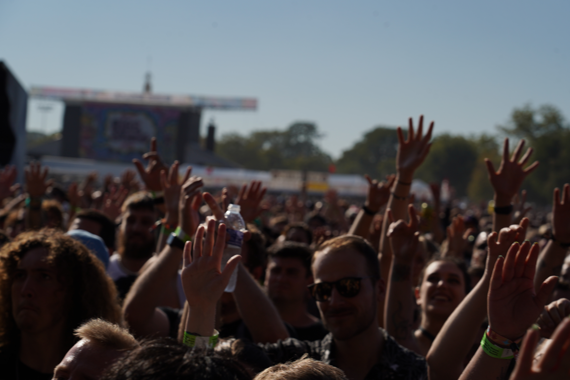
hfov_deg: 19.5
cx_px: 285
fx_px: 1662
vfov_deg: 13.0
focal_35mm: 105
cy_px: 190
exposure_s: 1/1000
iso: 100
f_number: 8
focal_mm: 105
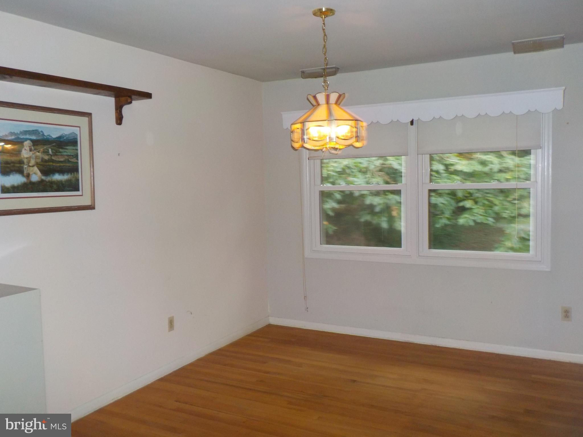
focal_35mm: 30
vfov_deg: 46.8
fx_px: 505
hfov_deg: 60.0
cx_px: 292
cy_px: 218
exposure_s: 1/30
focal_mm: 4.1
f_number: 3.3
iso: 200
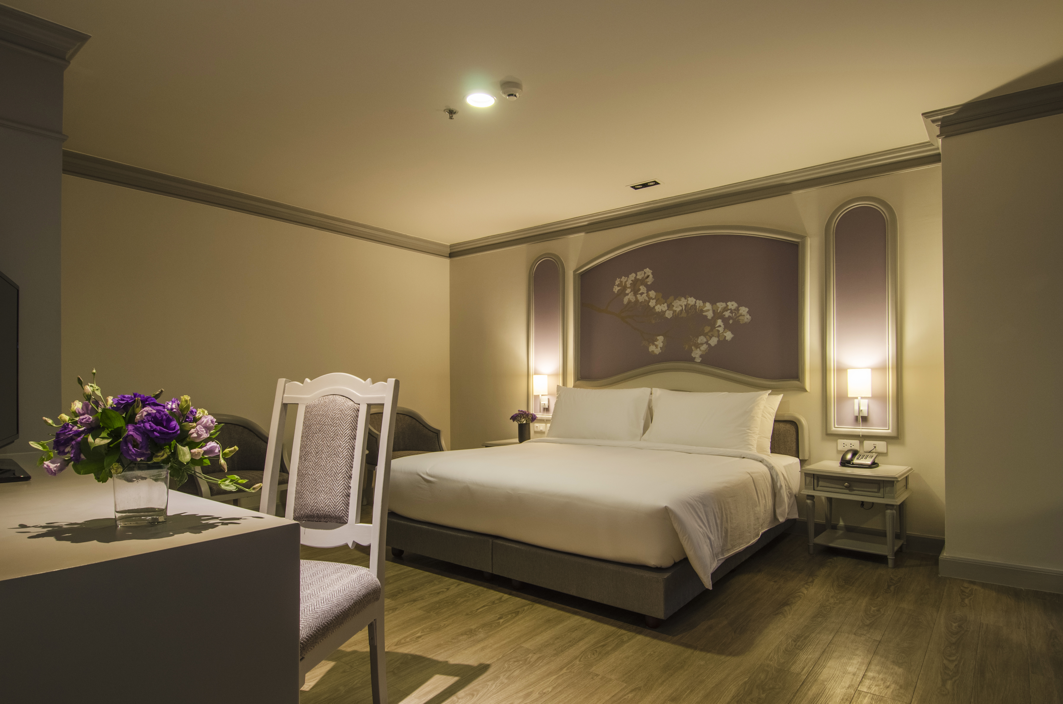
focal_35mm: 20
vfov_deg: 63.0
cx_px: 532
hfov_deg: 85.5
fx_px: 575
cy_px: 352
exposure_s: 1/13
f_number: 8
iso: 320
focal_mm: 13
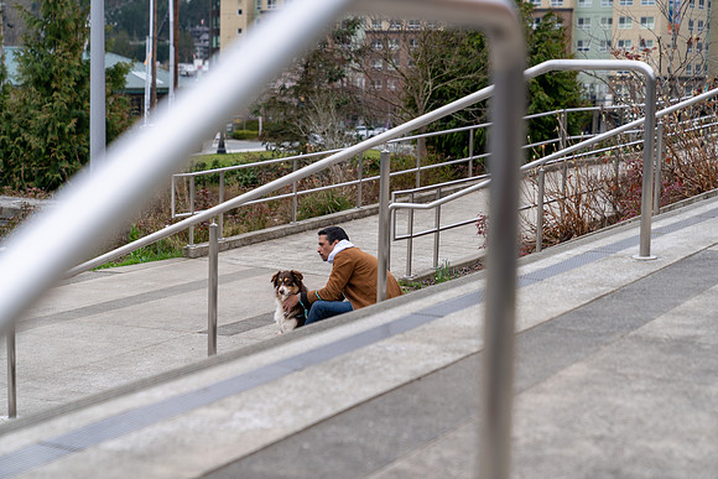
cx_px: 359
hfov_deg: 28.8
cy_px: 240
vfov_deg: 19.5
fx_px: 1396
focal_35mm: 70
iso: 100
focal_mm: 70
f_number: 3.5
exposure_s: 1/800
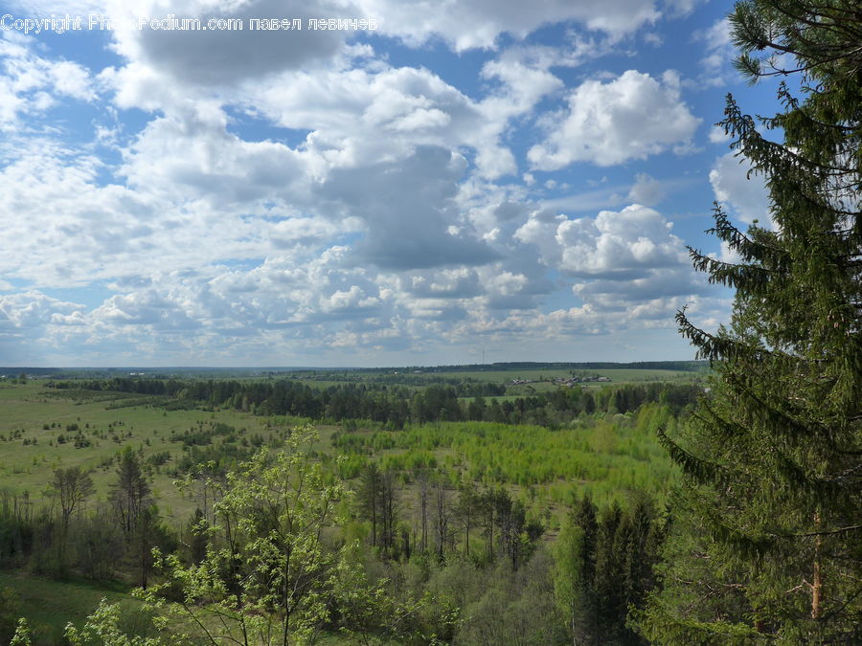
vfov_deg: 49.7
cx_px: 431
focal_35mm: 28
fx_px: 697
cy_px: 323
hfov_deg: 63.4
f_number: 4
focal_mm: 6
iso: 125
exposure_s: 1/1600
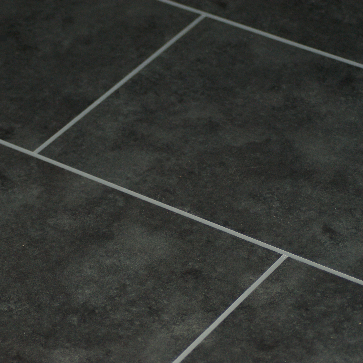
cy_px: 182
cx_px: 144
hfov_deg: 11.3
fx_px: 1827
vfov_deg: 11.3
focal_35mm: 154
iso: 400
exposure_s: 1/125
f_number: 4
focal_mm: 80
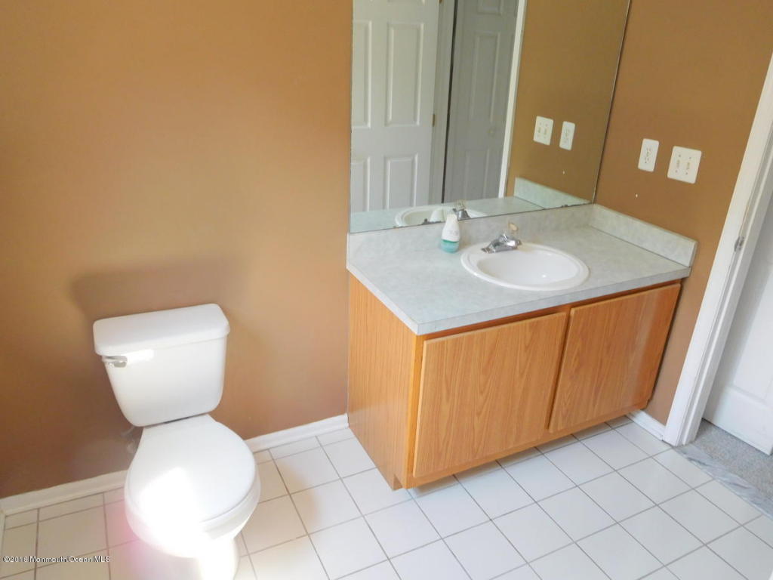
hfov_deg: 69.4
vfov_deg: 54.9
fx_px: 558
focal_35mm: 25
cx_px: 386
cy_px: 290
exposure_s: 1/30
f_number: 3.4
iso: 160
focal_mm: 4.5
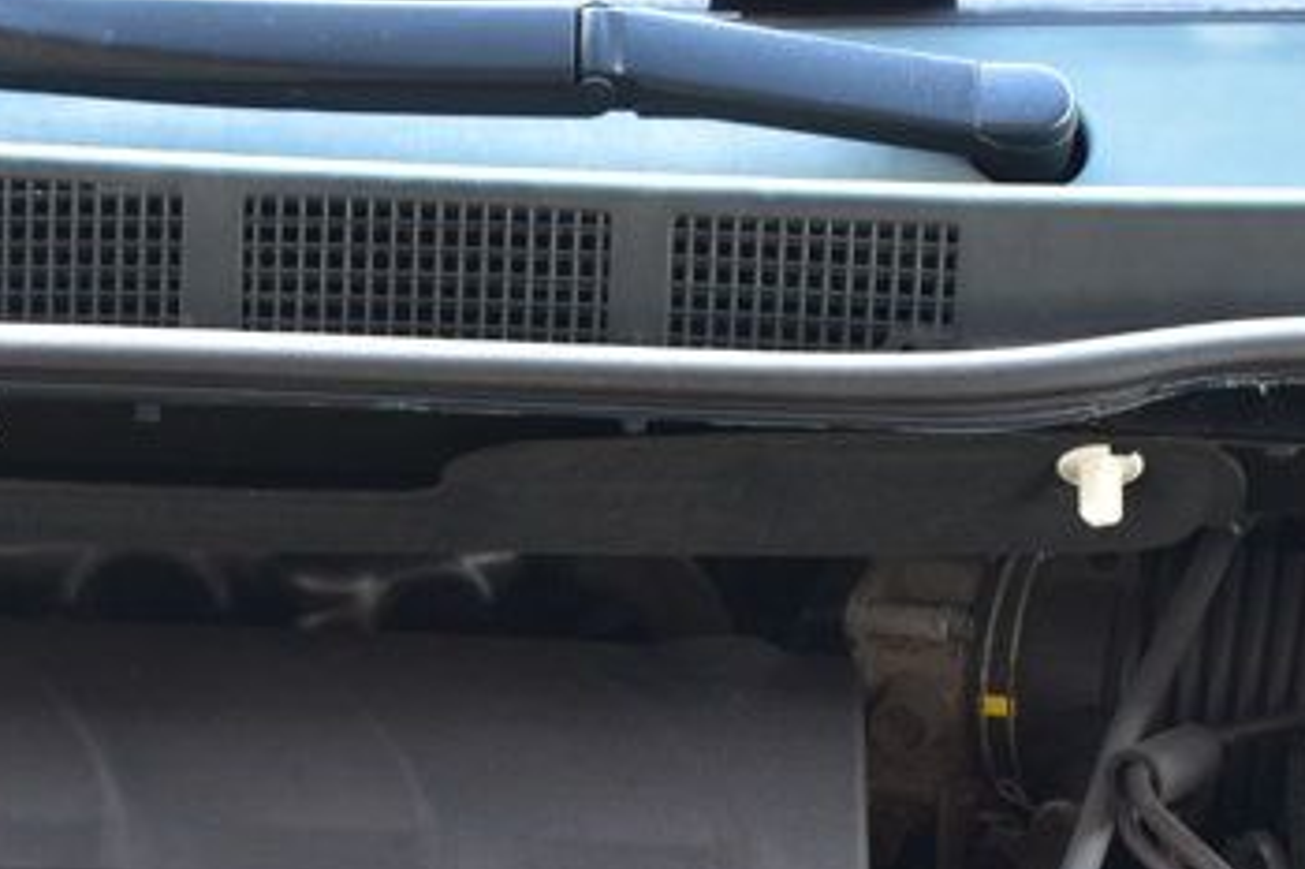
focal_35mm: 118
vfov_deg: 11.4
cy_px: 973
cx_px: 518
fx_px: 4292
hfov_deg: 17.3
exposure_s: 1/15
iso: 400
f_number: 6.3
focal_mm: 27
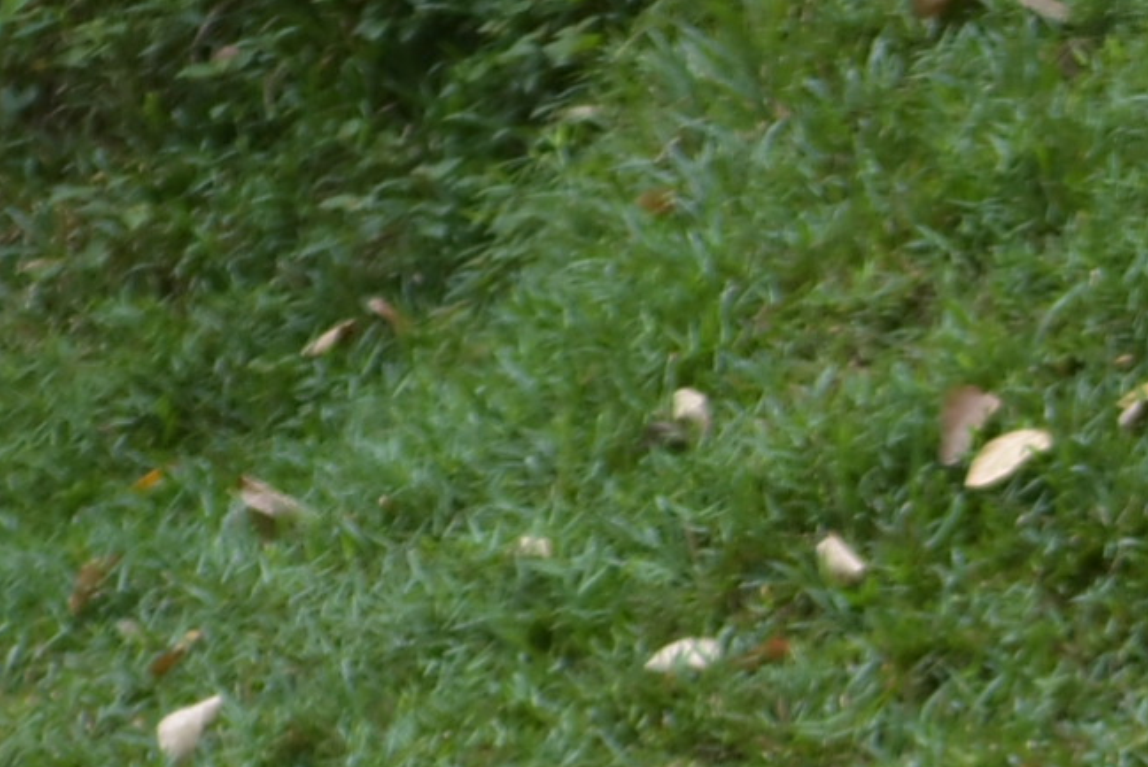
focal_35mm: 485
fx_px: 15476
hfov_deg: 4.2
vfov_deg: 2.8
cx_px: 1173
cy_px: 1344
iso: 160
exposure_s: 1/320
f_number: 2.8
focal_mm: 70
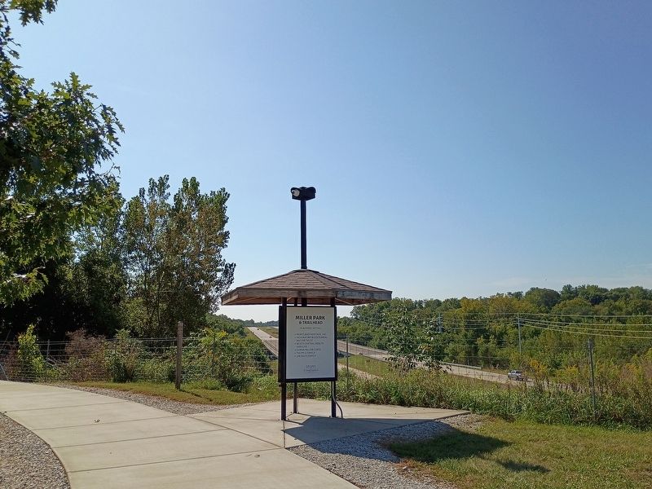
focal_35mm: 29
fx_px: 546
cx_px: 326
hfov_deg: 61.7
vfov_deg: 48.2
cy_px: 244
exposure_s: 1/1992
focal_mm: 4.27
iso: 105
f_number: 1.8
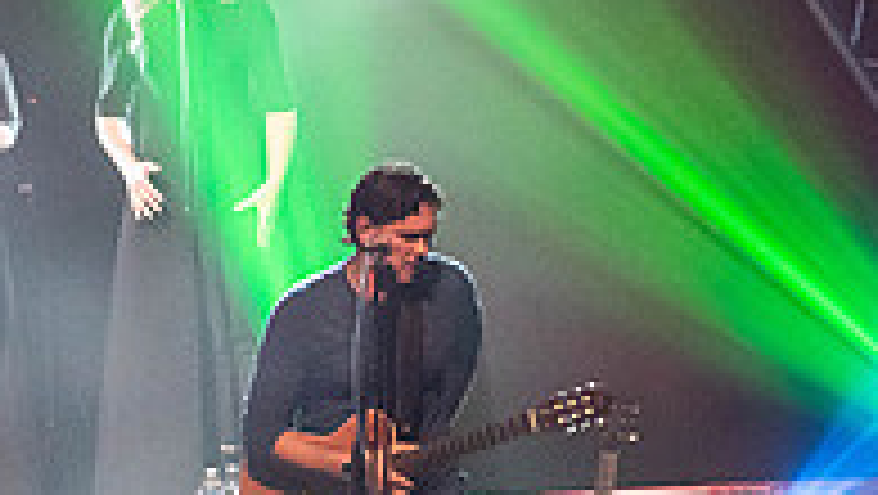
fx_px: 14514
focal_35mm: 623
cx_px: 977
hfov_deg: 3.5
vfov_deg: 2.0
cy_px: -214
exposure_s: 1/250
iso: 8000
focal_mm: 200
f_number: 5.6
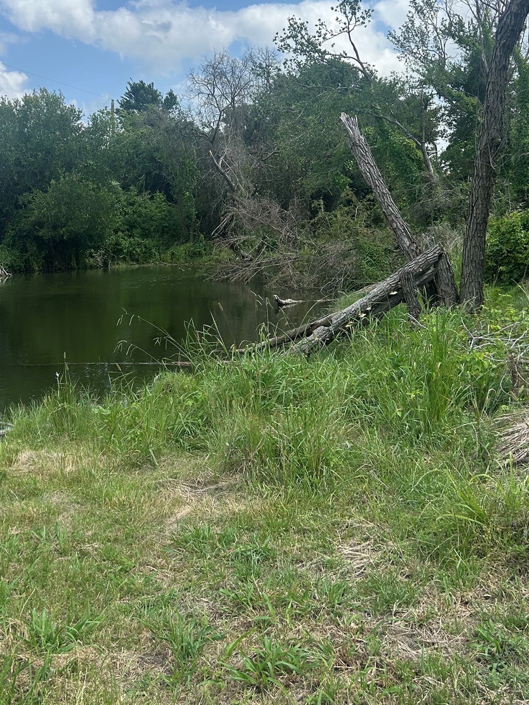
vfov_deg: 44.4
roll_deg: -0.1
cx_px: 222
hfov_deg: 34.3
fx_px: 856
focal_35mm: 42
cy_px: 261
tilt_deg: -1.3
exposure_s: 1/3831
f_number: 1.5
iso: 50
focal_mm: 5.7
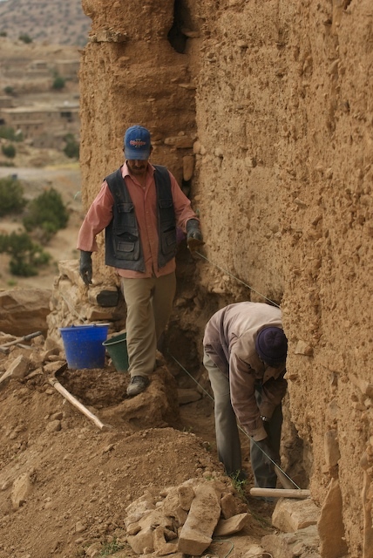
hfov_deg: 9.6
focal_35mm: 142
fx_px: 2210
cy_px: 279
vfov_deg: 14.4
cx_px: 186
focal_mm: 95
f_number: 4
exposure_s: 1/500
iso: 400
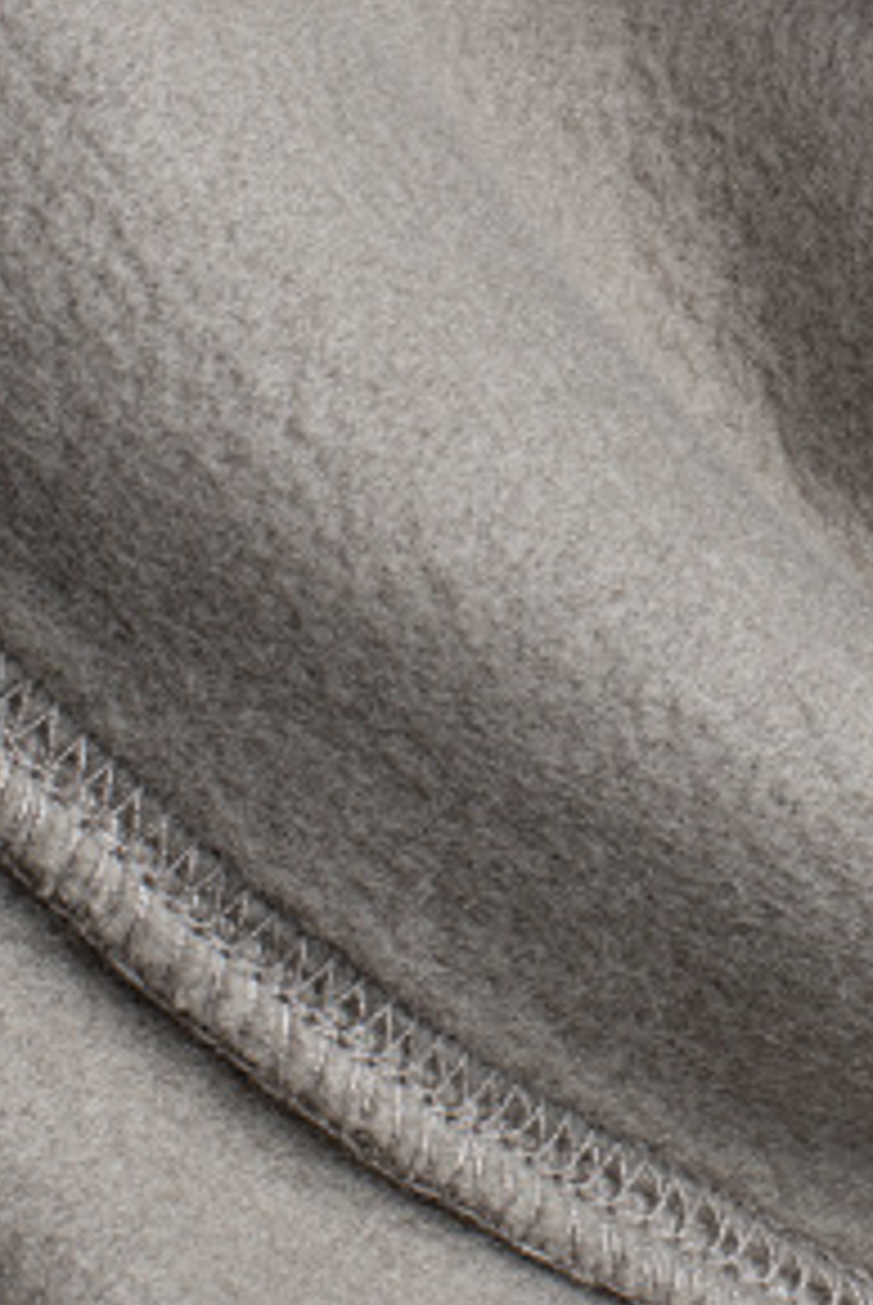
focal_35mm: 186
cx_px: 886
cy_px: 54
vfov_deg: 11.0
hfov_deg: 7.4
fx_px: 6749
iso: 100
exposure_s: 1/125
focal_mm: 50
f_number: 14
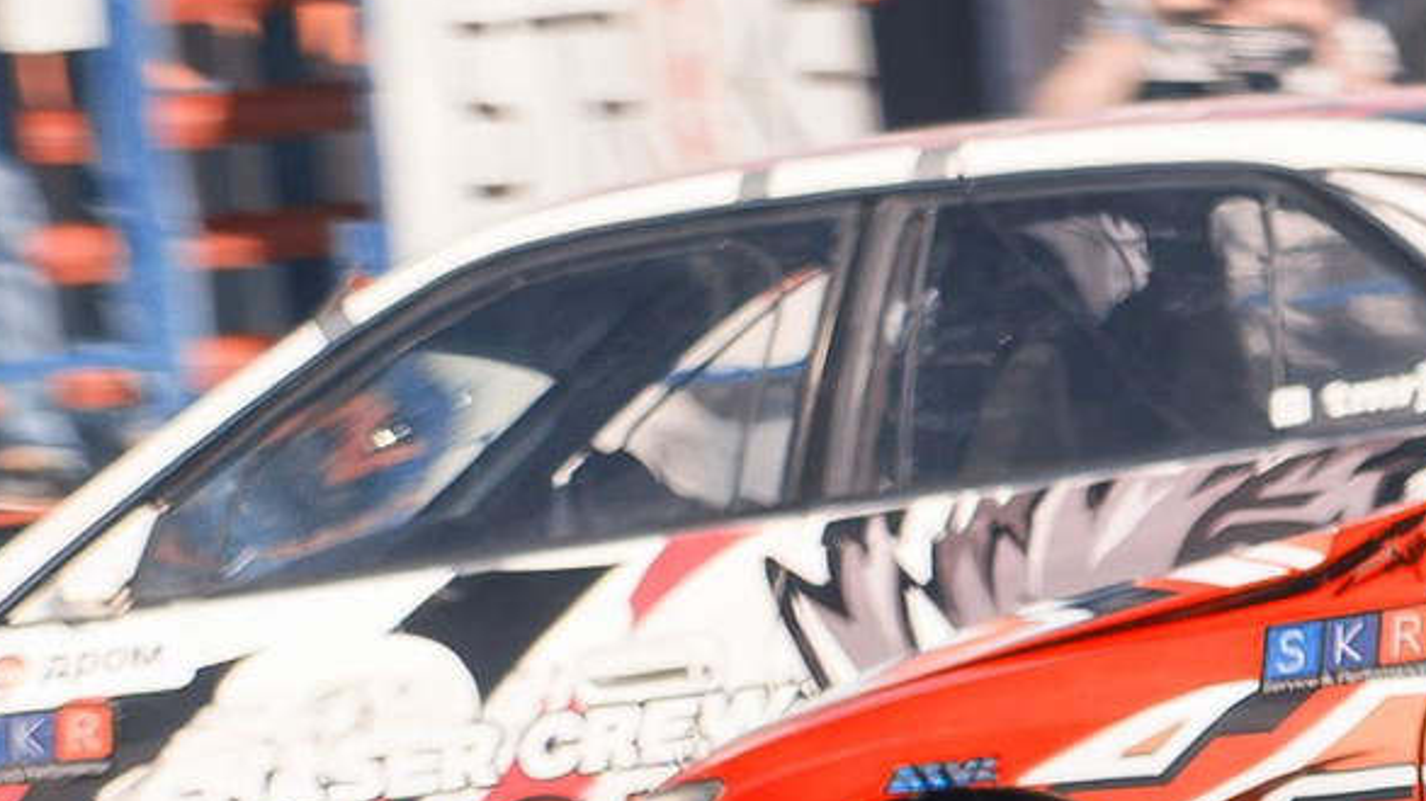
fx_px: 50132
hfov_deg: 1.6
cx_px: 2470
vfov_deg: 0.9
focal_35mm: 1326
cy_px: 606
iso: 100
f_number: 9
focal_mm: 160
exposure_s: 1/125
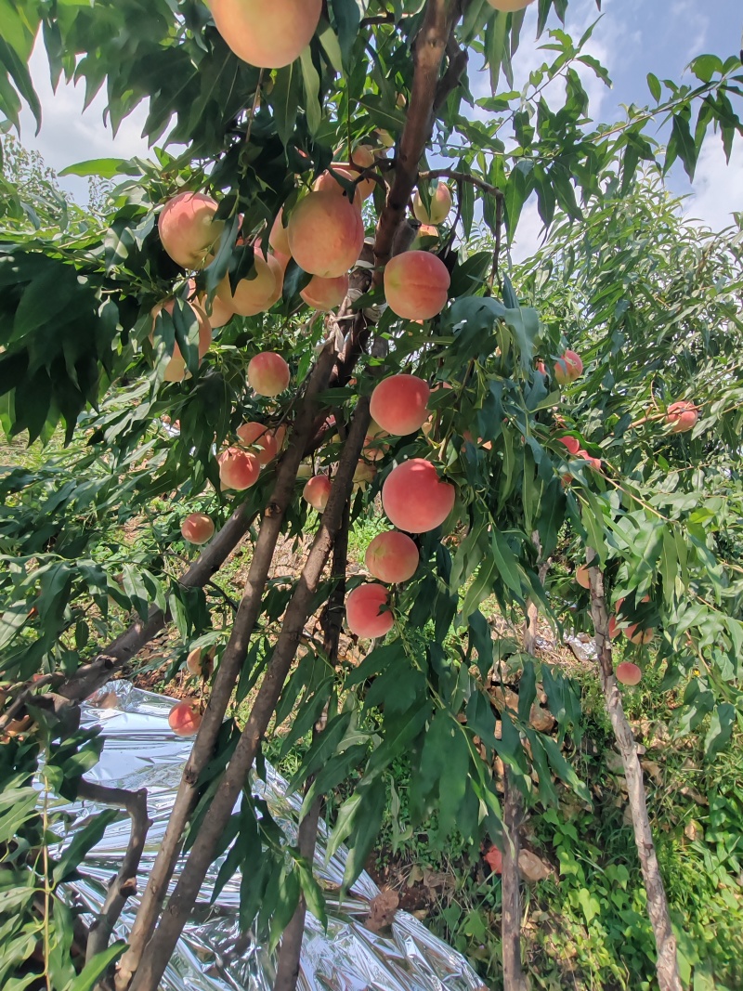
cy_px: 496
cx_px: 372
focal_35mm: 16
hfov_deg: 78.1
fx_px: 458
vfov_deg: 94.5
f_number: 2.2
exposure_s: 1/1400
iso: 100
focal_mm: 1.68
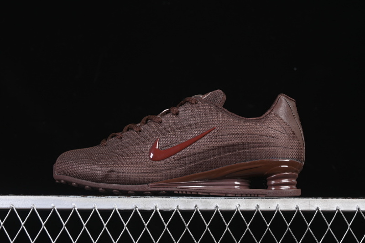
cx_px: 182
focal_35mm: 75
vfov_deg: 18.2
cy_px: 122
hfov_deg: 27.0
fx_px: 760
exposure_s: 1/60
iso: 160
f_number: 6.3
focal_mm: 50
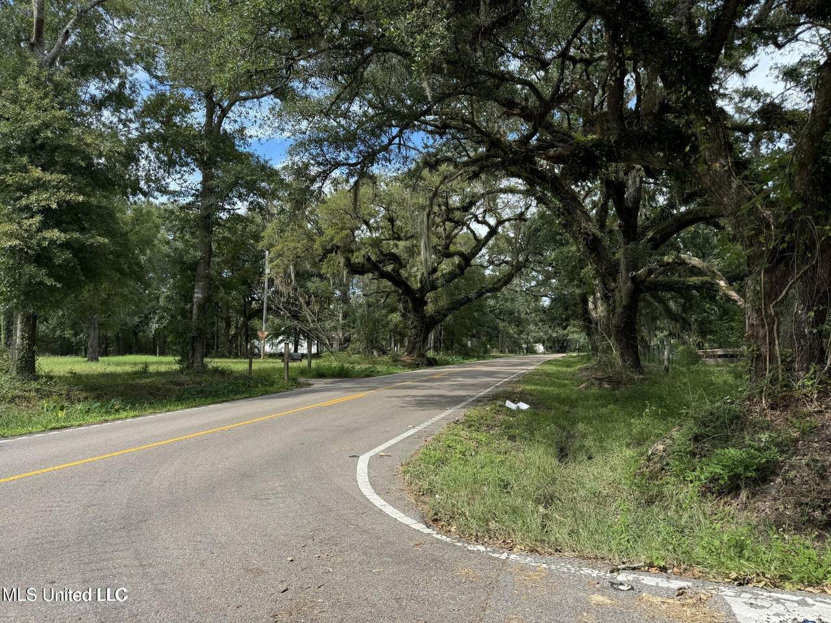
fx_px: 576
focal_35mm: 24
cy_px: 312
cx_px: 416
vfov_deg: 56.8
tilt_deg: +5.0
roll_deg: -0.2
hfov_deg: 71.6
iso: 80
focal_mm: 6.76
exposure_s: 1/1151
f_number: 1.78
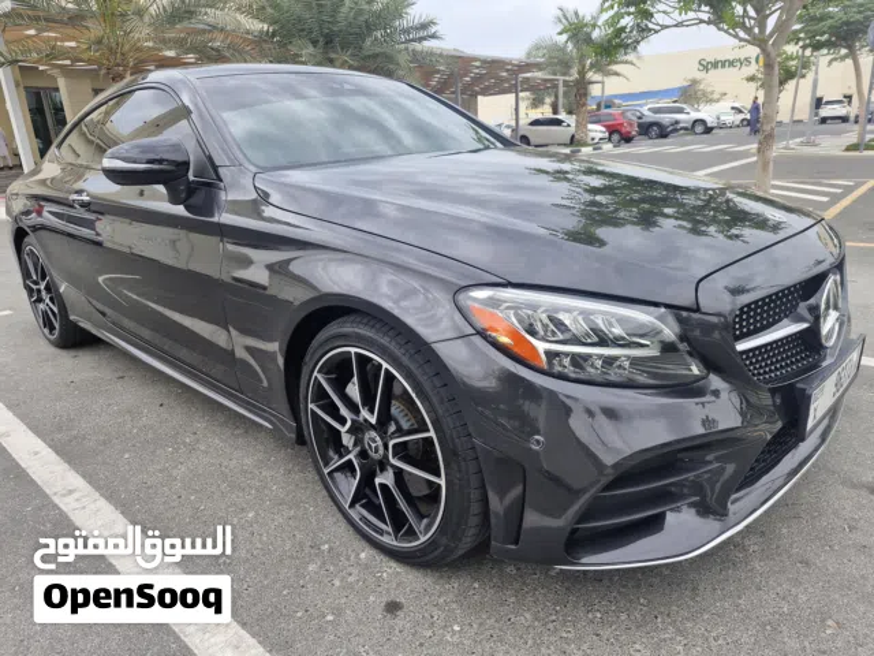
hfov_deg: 73.9
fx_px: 581
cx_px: 437
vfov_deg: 58.9
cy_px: 328
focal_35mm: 23
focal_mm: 5.54
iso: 50
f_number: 1.8
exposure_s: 1/712
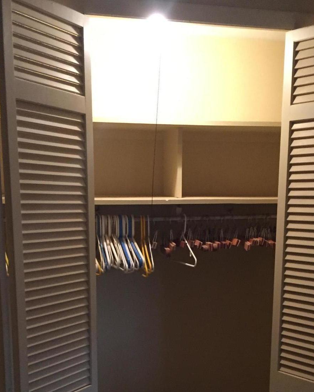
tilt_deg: -11.6
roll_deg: +0.9
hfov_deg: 29.7
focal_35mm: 51
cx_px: 176
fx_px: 592
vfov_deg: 35.1
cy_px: 330
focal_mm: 4.15
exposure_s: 1/30
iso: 250
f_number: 2.2
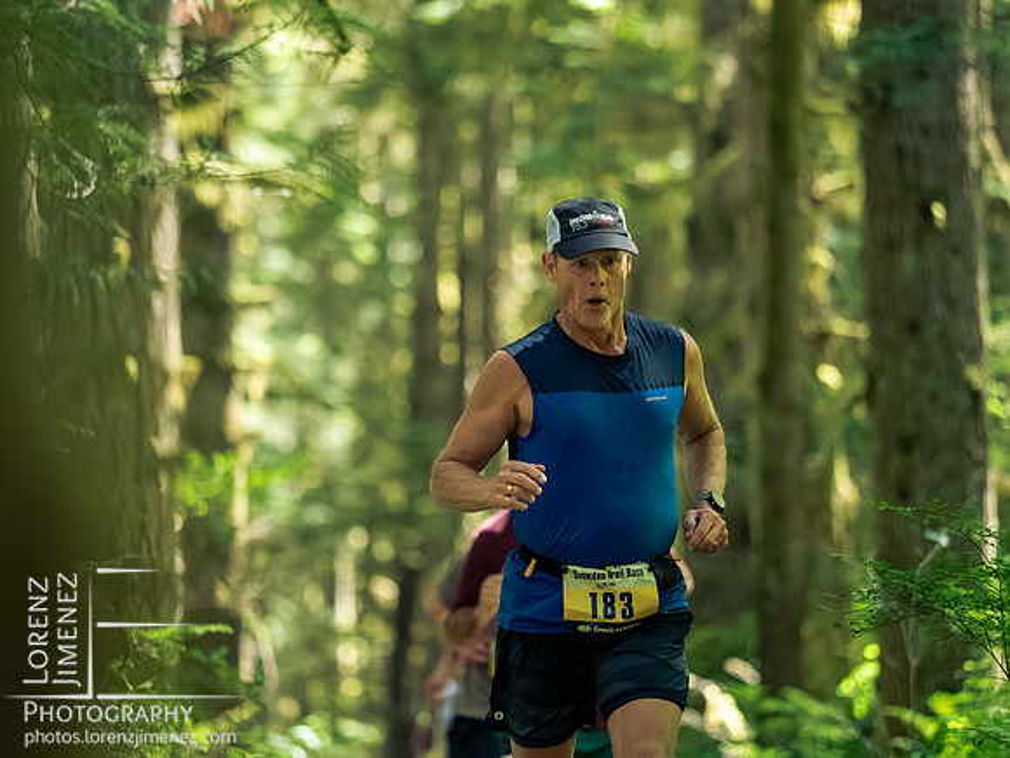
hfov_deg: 6.6
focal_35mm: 300
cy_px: 379
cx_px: 505
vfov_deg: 5.0
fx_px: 8753
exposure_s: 1/800
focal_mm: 150
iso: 5000
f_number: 2.8
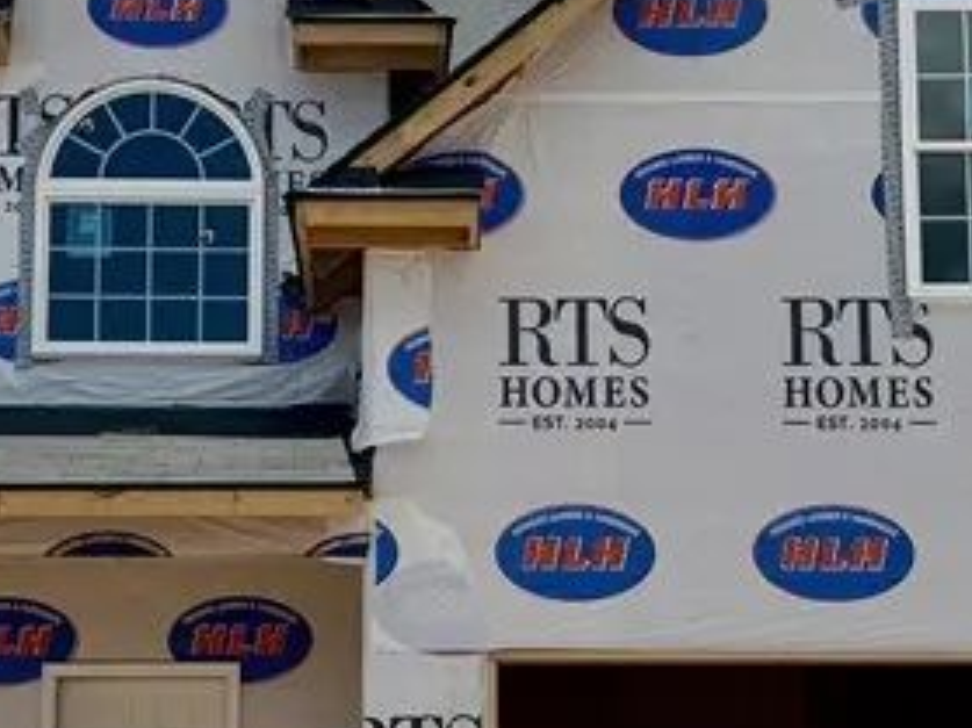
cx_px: 456
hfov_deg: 22.3
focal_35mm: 88
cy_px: 446
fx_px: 2470
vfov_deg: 16.8
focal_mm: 6.76
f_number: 1.78
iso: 80
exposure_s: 1/7353
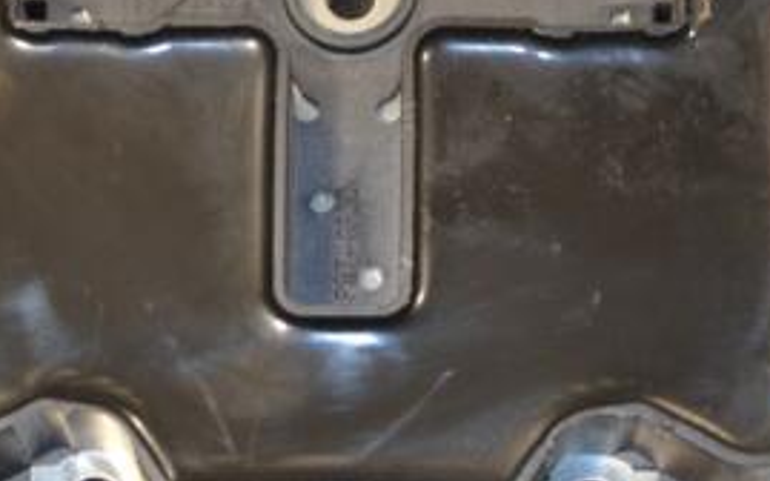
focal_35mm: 150
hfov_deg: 13.9
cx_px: 343
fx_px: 3147
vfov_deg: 8.7
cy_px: 281
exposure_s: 1/60
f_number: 5.3
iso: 400
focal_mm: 44
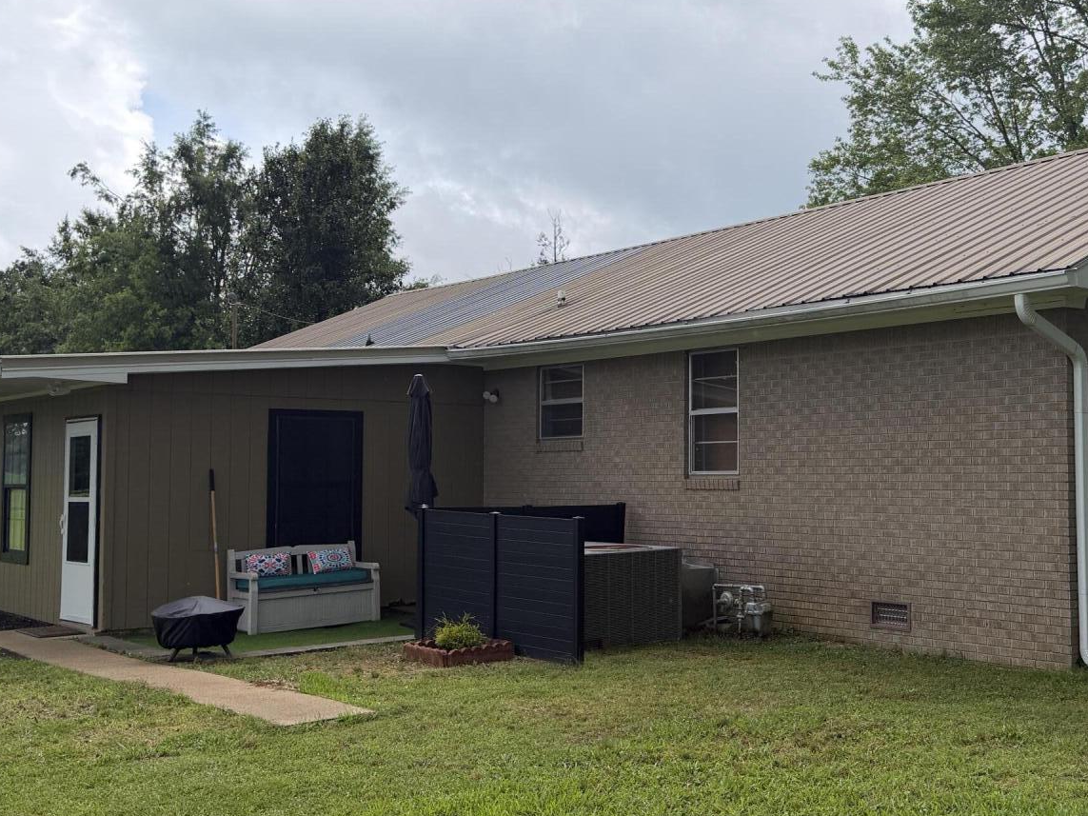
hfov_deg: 44.4
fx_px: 1320
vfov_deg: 34.3
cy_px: 428
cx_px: 680
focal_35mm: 42
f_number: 1.78
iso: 100
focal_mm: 6.76
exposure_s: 1/3759
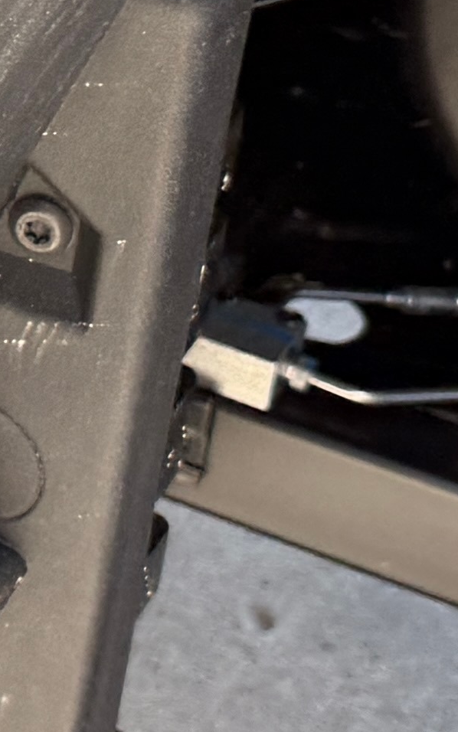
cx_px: -597
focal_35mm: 152
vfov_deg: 13.6
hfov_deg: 8.0
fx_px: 3034
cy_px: 85
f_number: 1.78
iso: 80
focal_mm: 6.76
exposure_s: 1/207
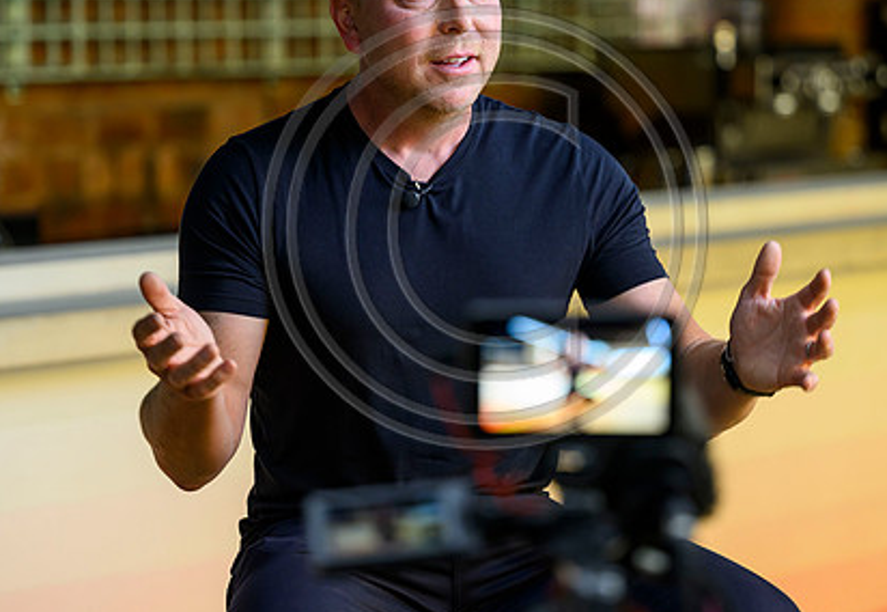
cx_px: 506
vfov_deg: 7.9
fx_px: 4407
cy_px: 227
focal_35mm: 177
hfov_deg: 11.5
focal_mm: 120
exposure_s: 1/250
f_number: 2.8
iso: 1000
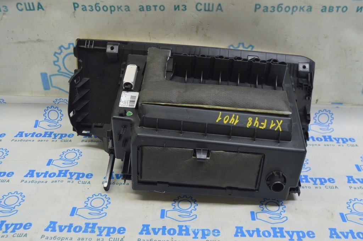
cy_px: 120
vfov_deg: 35.4
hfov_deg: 51.3
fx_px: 378
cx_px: 182
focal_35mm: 38
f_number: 5.6
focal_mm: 25
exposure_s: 1/20
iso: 400
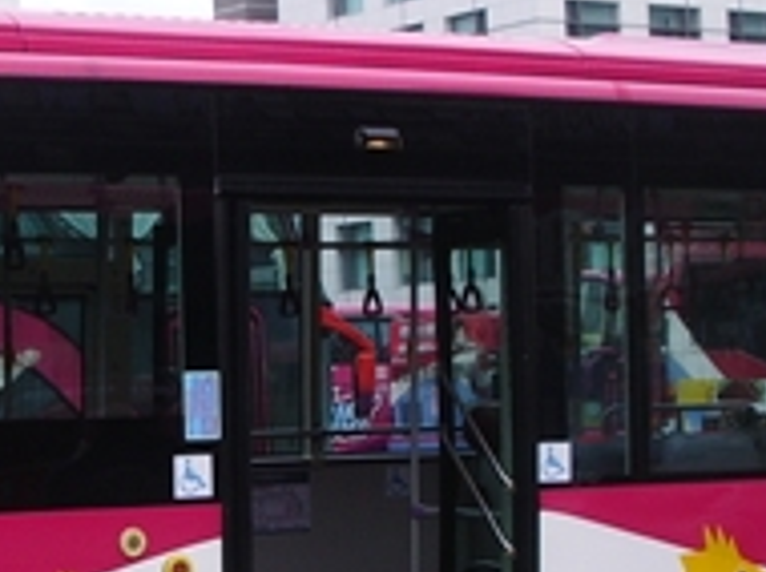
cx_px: 93
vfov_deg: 12.5
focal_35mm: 118
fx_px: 2608
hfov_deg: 16.5
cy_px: 427
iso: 50
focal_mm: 5.8
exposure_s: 1/250
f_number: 4.3
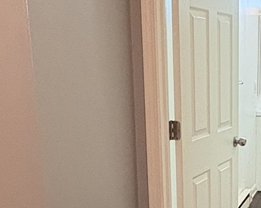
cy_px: 193
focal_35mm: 68
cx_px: 234
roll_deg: -0.3
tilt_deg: -13.1
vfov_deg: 21.9
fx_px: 525
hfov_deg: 27.0
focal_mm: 2.22
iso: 500
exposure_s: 1/60
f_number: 2.2
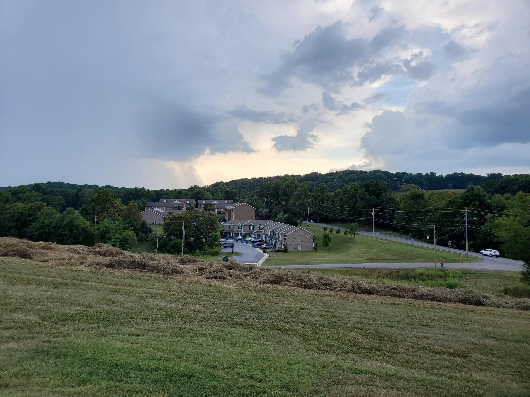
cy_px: 198
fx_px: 398
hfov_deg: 67.3
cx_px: 265
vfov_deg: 53.1
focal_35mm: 26
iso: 50
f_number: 2.4
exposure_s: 1/584
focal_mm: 4.3
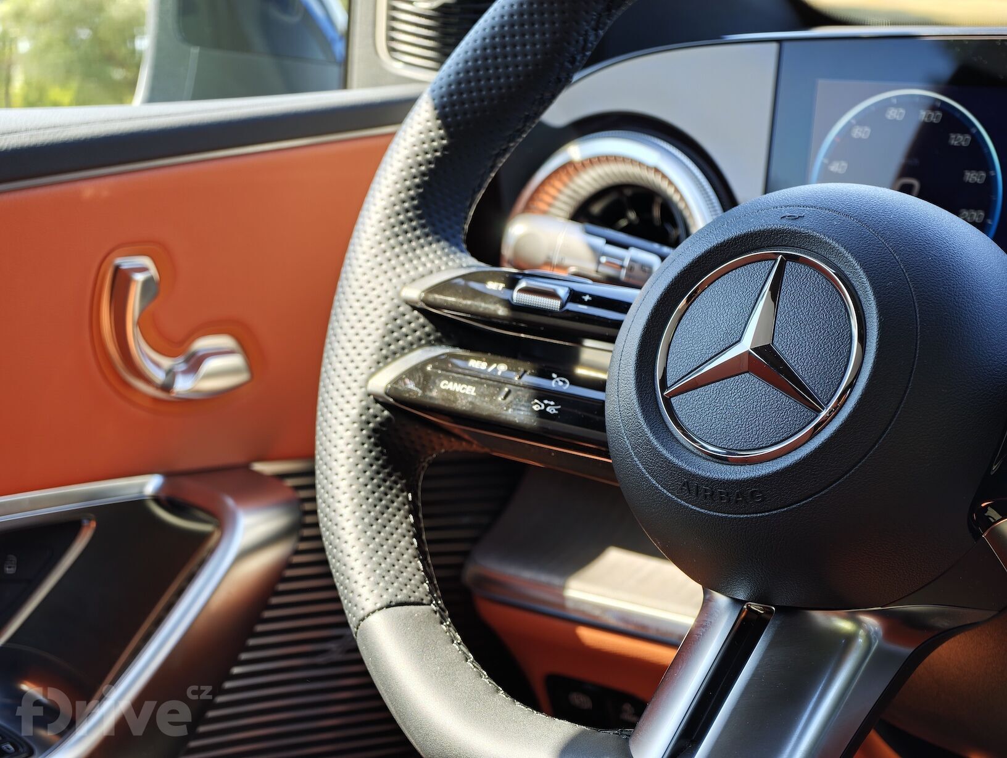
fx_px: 2185
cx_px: 504
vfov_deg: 19.7
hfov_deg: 26.0
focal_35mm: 75
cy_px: 379
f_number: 2.39
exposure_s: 1/100
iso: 50
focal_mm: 19.9
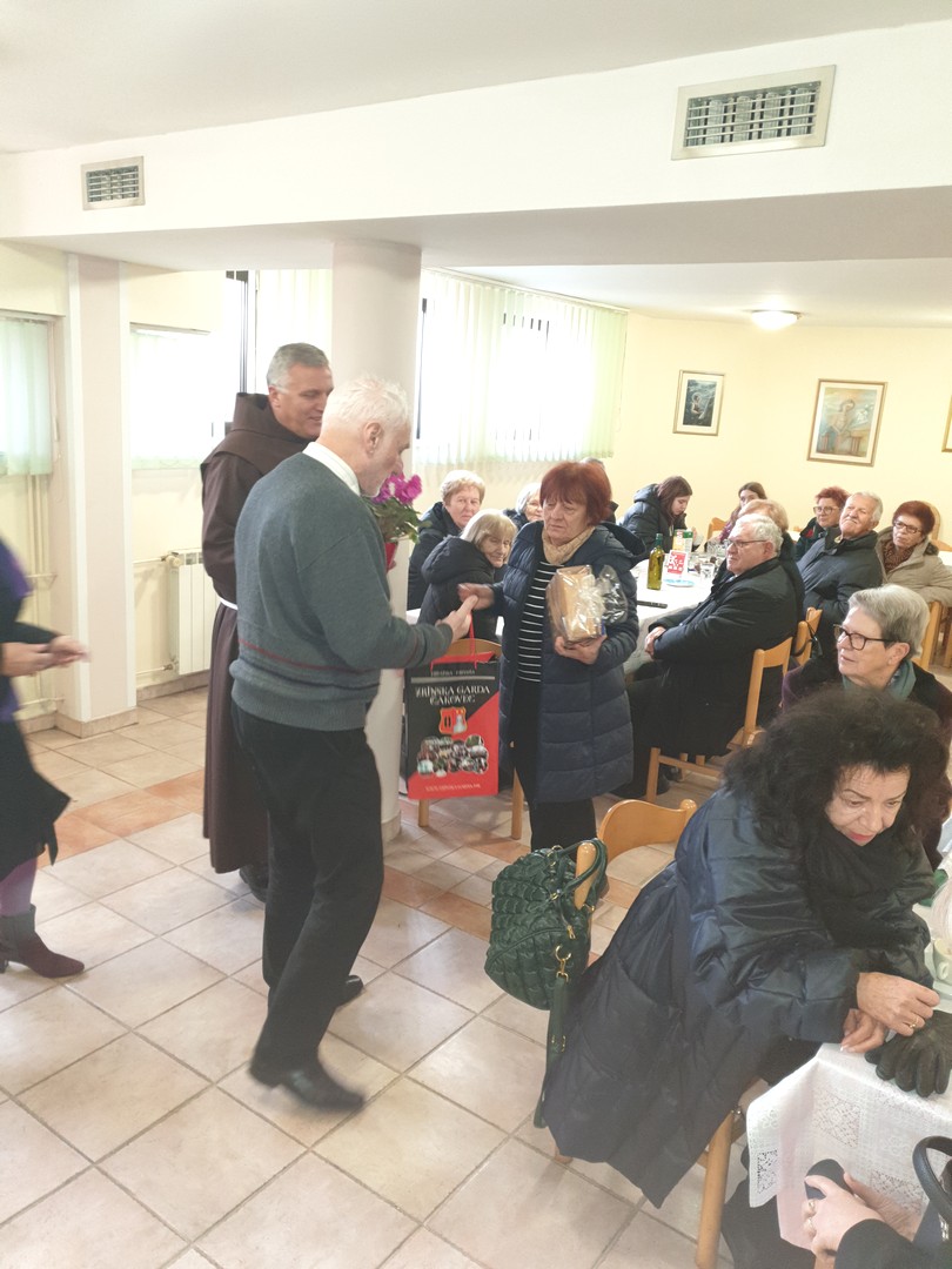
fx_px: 953
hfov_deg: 53.1
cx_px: 476
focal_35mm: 26
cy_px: 634
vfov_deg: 67.3
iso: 160
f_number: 1.5
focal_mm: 4.3
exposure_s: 1/25
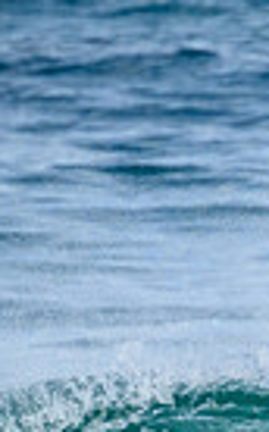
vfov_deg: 0.6
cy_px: 471
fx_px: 40259
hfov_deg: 0.4
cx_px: 773
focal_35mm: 3425
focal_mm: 800
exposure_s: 1/2000
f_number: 11
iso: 1100
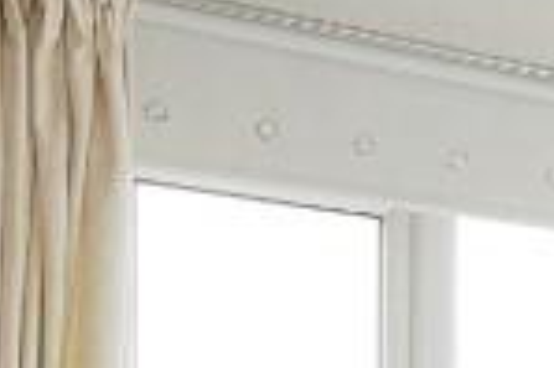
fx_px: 1583
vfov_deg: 11.8
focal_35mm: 103
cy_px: 753
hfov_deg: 12.5
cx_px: 1510
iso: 640
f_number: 10
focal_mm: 10
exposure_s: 1/200
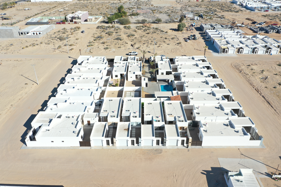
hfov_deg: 65.5
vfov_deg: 46.4
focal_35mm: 28
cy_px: 94
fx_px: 219
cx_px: 140
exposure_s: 1/500
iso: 100
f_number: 5.6
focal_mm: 10.26
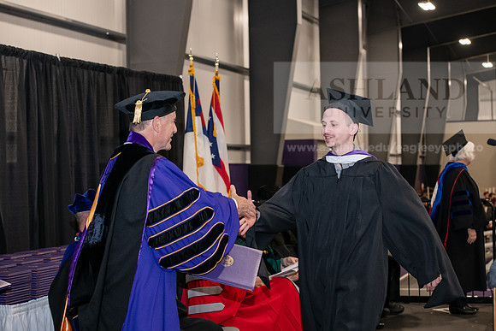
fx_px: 965
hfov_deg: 28.8
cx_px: 248
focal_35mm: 70
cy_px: 166
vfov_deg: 19.5
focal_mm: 70
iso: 2500
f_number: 5
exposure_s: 1/200
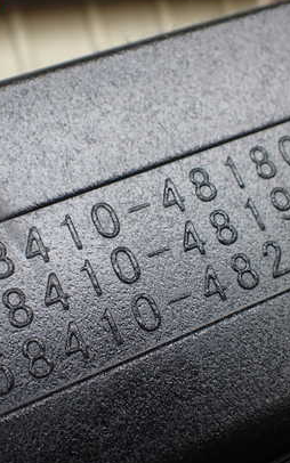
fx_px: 594
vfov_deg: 42.6
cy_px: 243
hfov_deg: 27.4
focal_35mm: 47
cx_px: 132
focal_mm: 5.4
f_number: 2.3
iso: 100
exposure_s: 1/160
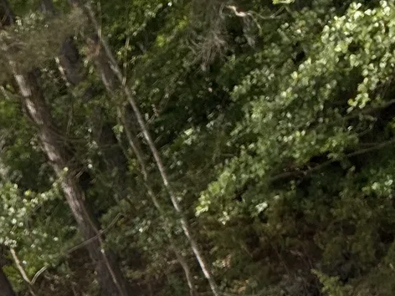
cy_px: 496
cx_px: -65
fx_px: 890
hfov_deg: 23.2
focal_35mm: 78
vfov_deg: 16.5
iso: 25
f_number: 1.9
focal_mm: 2.69
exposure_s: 1/1125
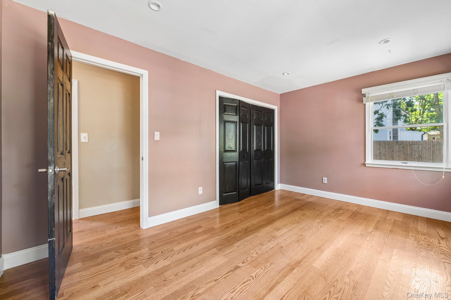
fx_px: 175
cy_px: 150
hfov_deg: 104.3
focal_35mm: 14
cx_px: 226
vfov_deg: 81.2
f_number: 8
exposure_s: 1/4
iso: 400
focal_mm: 14
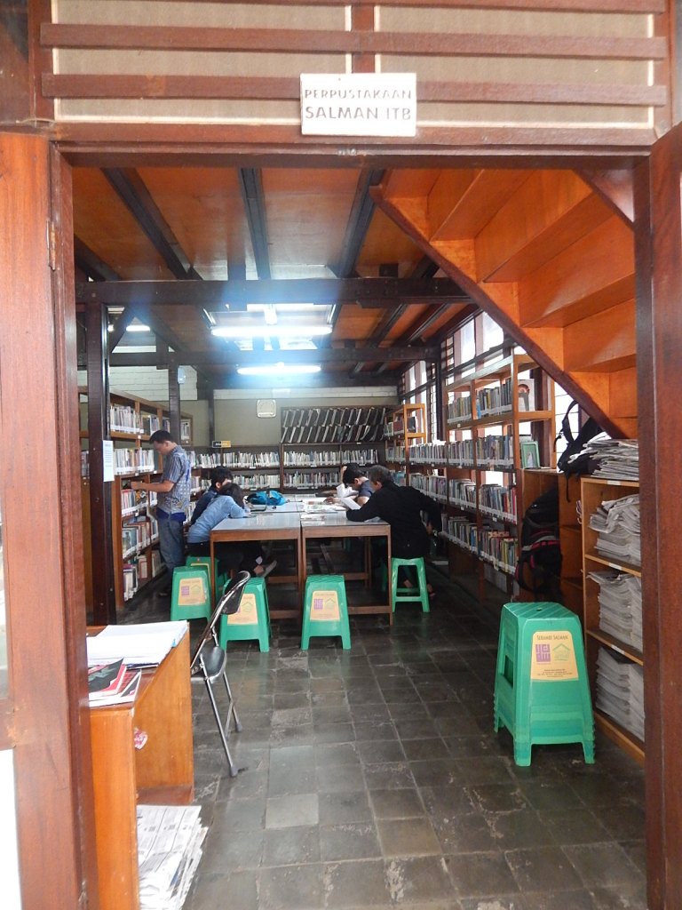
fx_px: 604
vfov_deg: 73.9
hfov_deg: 58.9
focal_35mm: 23
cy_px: 455
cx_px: 341
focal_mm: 4
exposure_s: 1/30
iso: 400
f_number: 3
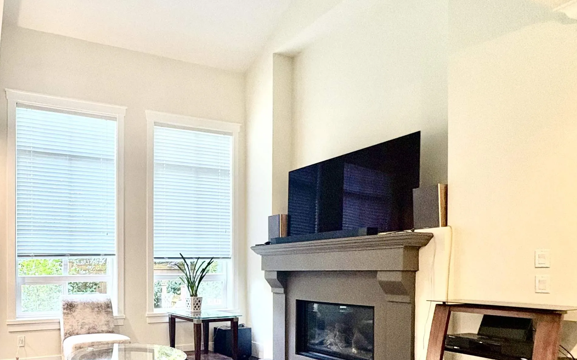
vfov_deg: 49.8
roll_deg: +0.9
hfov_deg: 68.2
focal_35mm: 24
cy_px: 250
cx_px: 122
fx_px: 377
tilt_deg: +2.6
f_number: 2.2
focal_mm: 2.22
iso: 400
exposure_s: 1/60
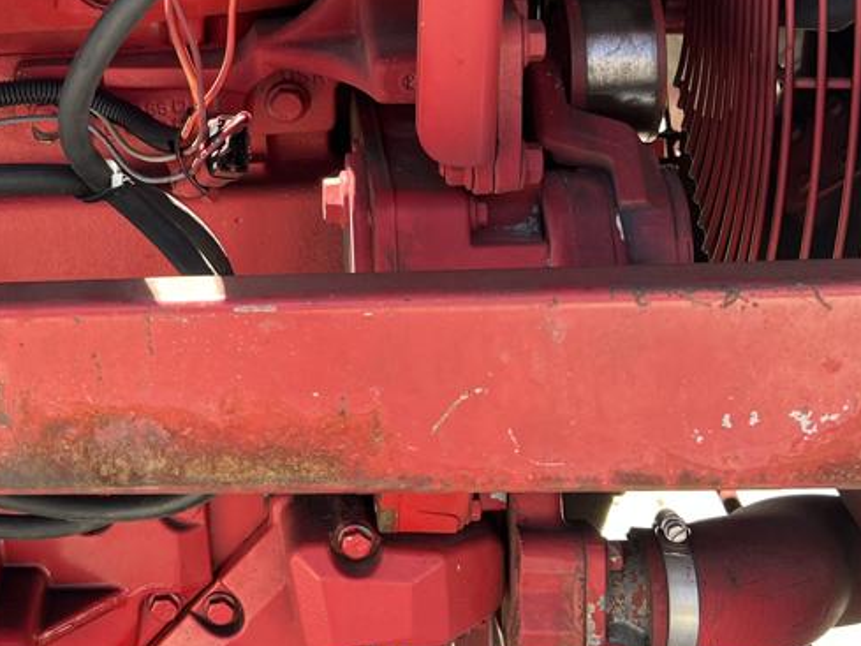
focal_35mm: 68
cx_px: -11
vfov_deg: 21.5
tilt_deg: -23.8
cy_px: 188
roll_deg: +6.4
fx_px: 1692
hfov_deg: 26.9
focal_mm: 5.7
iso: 40
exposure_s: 1/212
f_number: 1.5
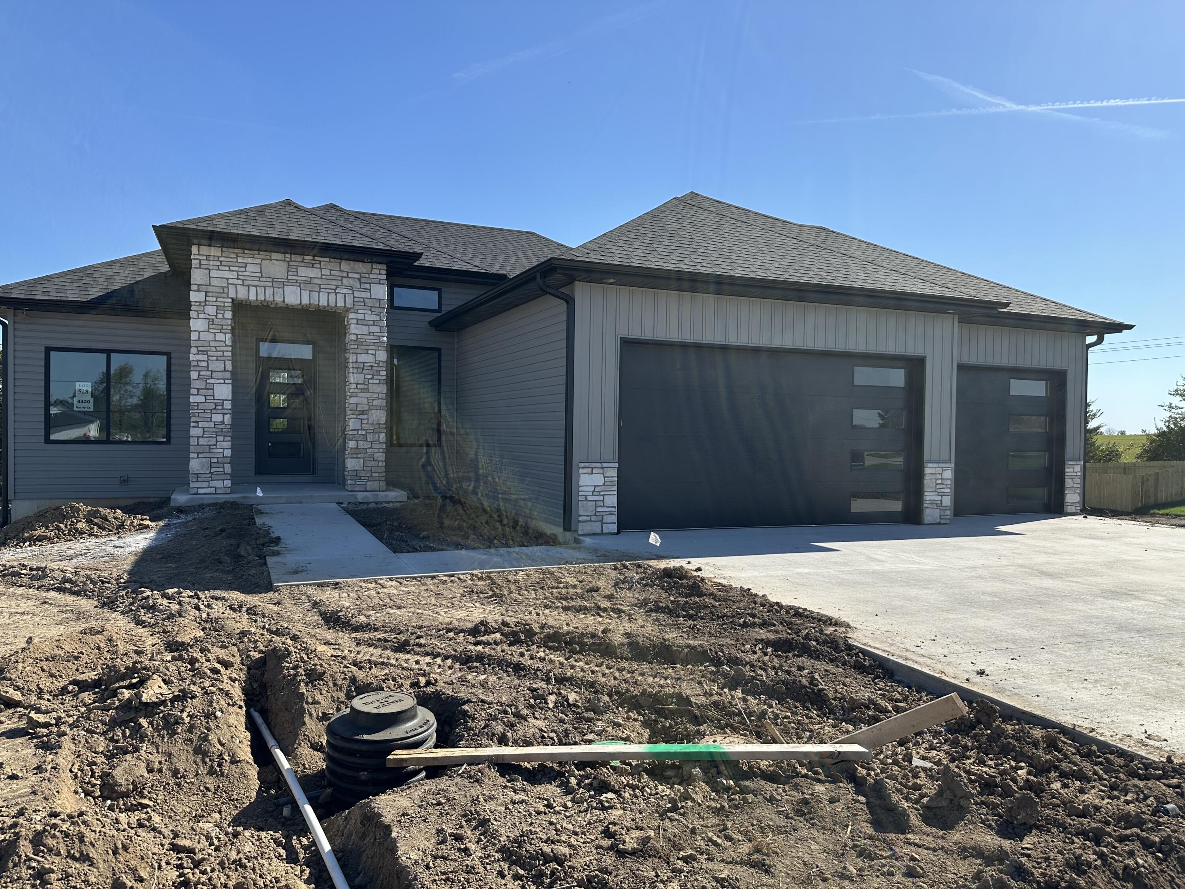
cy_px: 444
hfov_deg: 71.6
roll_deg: -0.7
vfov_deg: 56.8
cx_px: 592
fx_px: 822
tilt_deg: +0.7
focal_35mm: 24
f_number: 1.78
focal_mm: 6.86
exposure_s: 1/4184
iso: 80
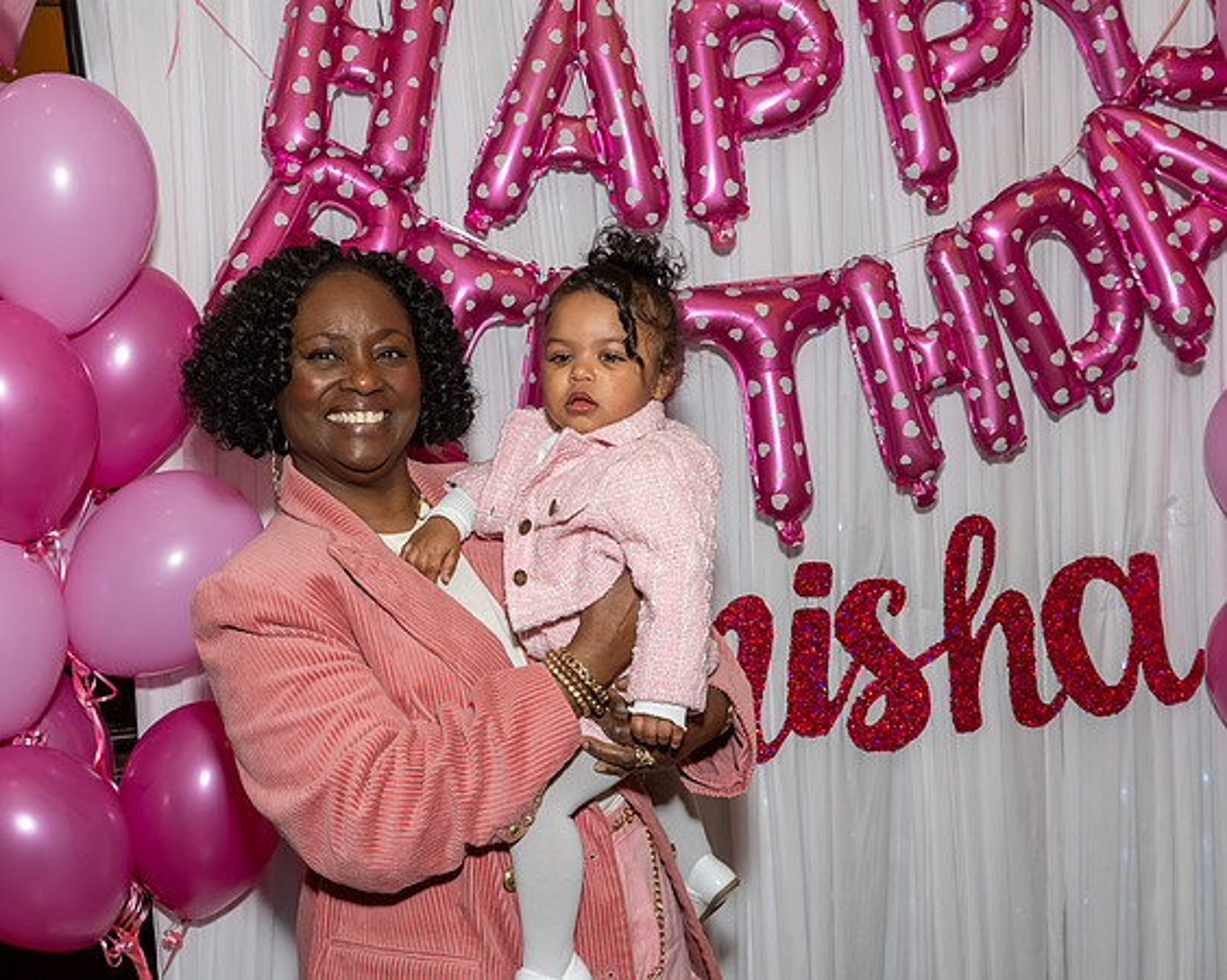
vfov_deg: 34.2
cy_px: 490
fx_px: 1595
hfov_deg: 42.0
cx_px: 567
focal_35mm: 44
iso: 640
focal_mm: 26
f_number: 7.1
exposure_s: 1/250
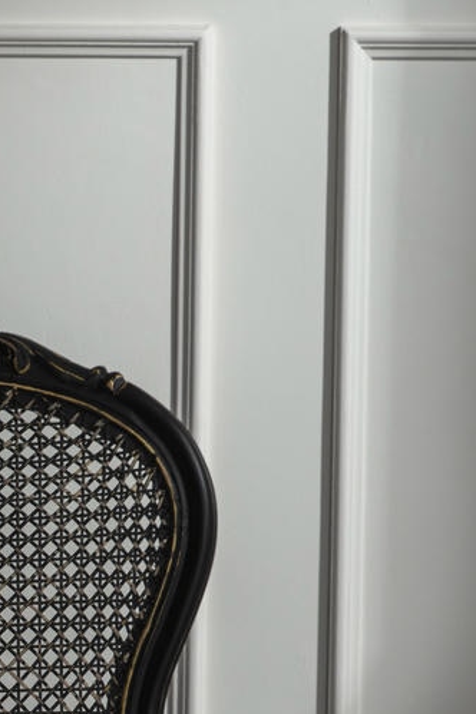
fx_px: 4740
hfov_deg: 5.7
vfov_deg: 8.6
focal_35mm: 239
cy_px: 675
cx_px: -233
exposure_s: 1/200
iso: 160
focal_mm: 62
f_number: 11
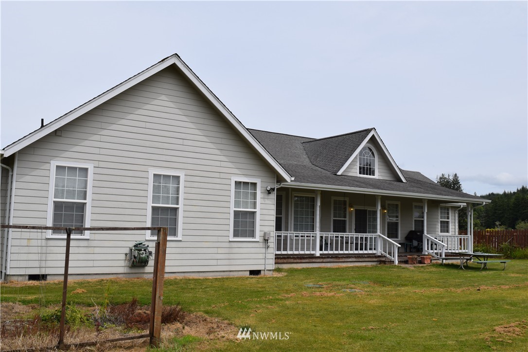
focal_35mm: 36
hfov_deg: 53.1
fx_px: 528
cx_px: 264
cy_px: 176
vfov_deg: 36.9
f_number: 11
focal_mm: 24
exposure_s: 1/500
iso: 200
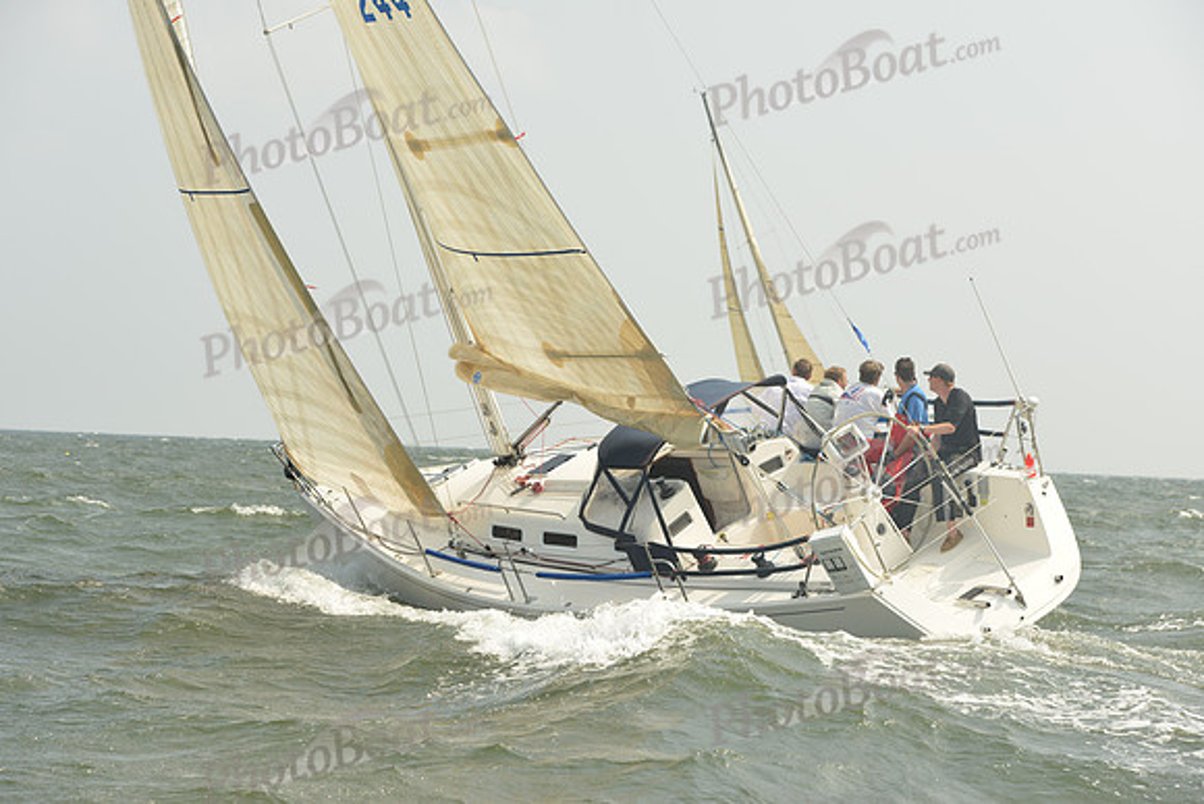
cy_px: 402
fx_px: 3278
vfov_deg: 14.0
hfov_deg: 20.8
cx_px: 602
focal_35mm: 98
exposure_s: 1/1250
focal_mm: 98
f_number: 8
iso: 320
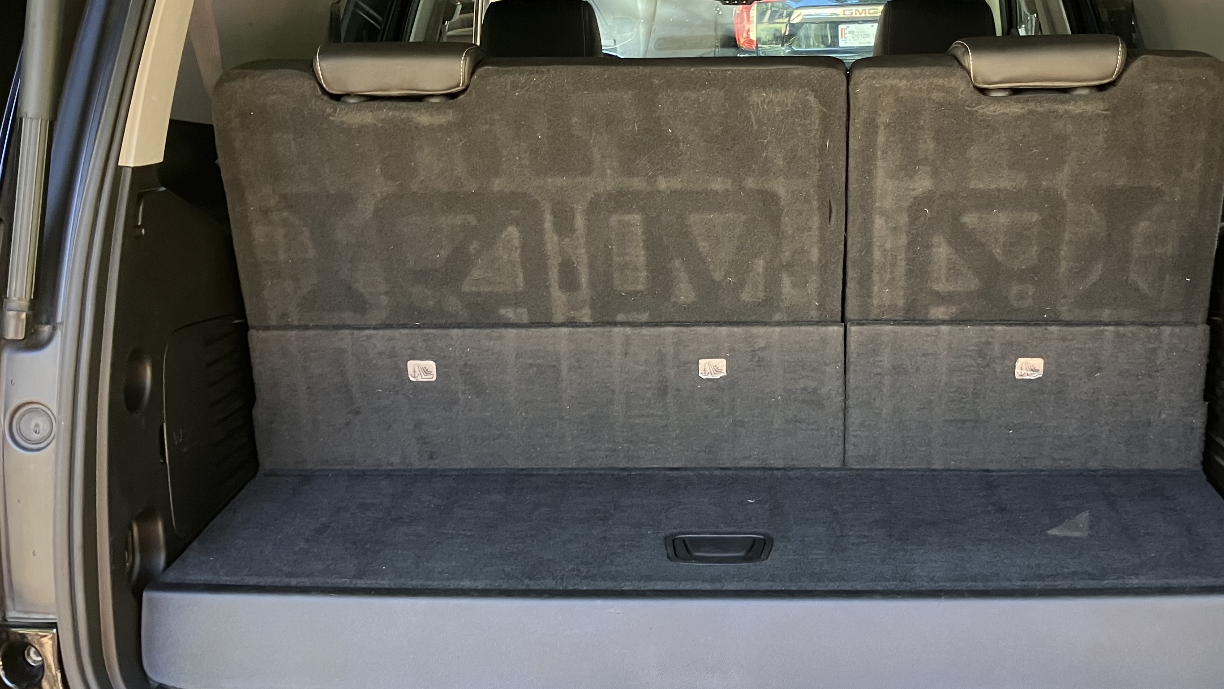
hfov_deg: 45.3
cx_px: 726
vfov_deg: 26.5
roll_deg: +2.1
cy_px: 297
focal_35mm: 45
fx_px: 1460
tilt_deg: -11.4
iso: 125
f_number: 1.8
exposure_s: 1/60
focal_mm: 3.99
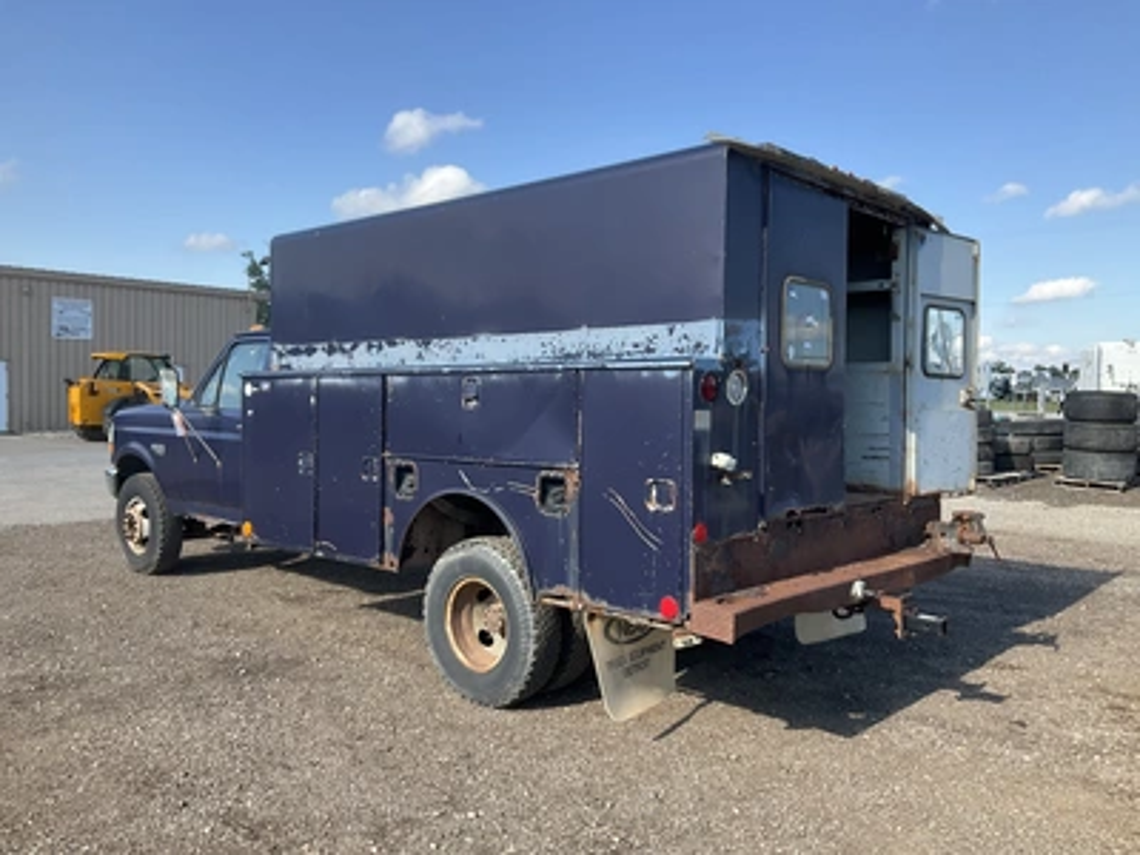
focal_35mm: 29
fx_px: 955
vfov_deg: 48.2
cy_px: 428
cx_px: 570
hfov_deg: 61.7
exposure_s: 1/883
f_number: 1.8
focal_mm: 3
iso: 25
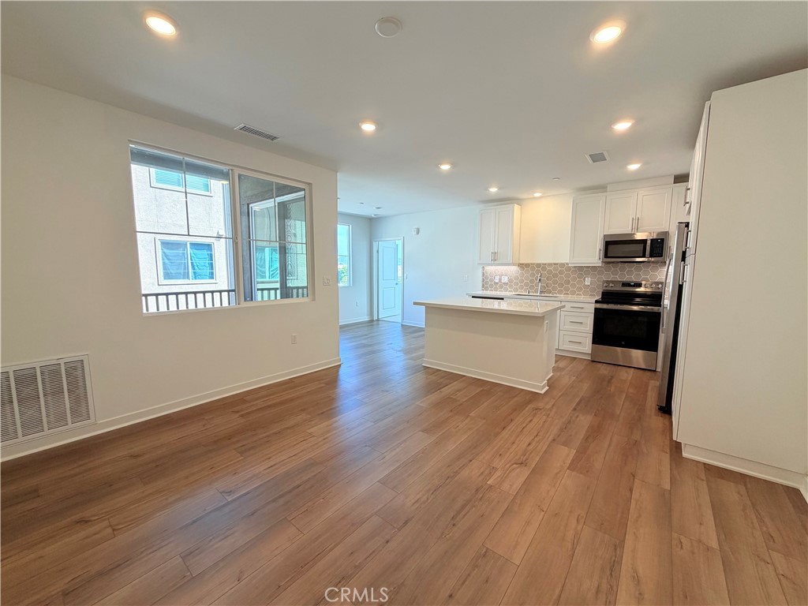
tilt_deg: -5.9
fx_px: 327
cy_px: 303
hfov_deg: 102.1
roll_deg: +0.2
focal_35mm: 14
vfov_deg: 85.7
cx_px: 404
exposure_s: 1/120
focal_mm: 2.22
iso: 125
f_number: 2.2
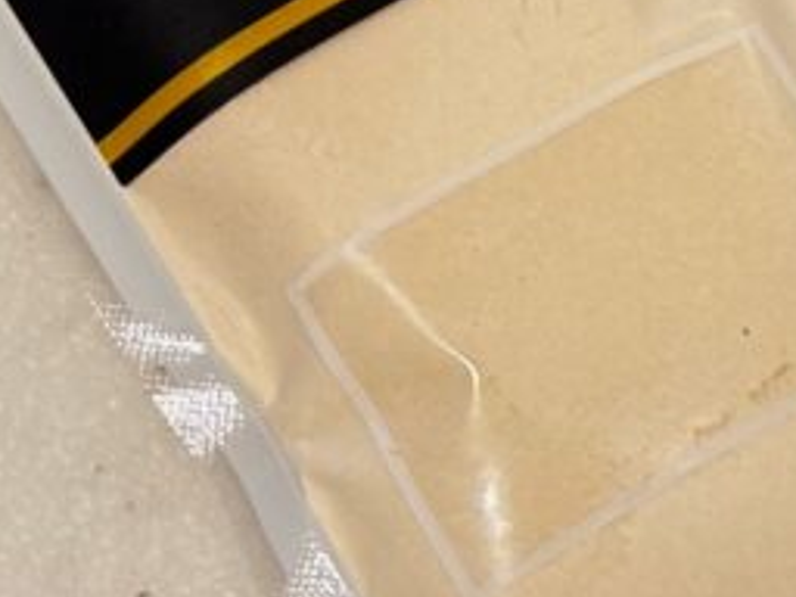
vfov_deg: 7.5
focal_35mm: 192
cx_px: 1234
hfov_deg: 9.9
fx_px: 4415
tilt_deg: -60.1
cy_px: -519
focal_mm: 6.76
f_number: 1.78
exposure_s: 1/65
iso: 100
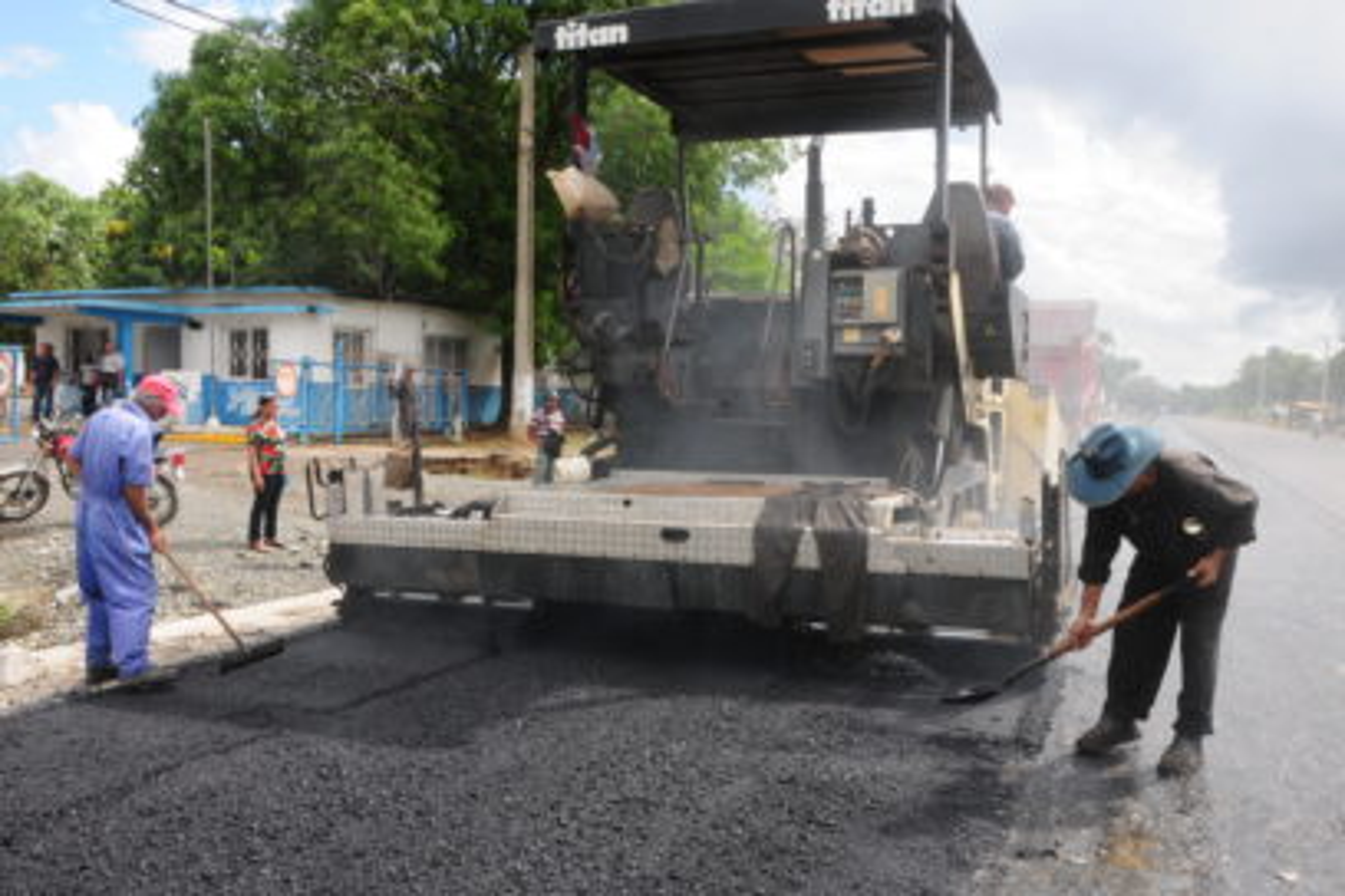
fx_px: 1121
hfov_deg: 61.9
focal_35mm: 30
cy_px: 448
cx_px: 672
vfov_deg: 43.6
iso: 640
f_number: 18
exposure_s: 1/160
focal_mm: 20
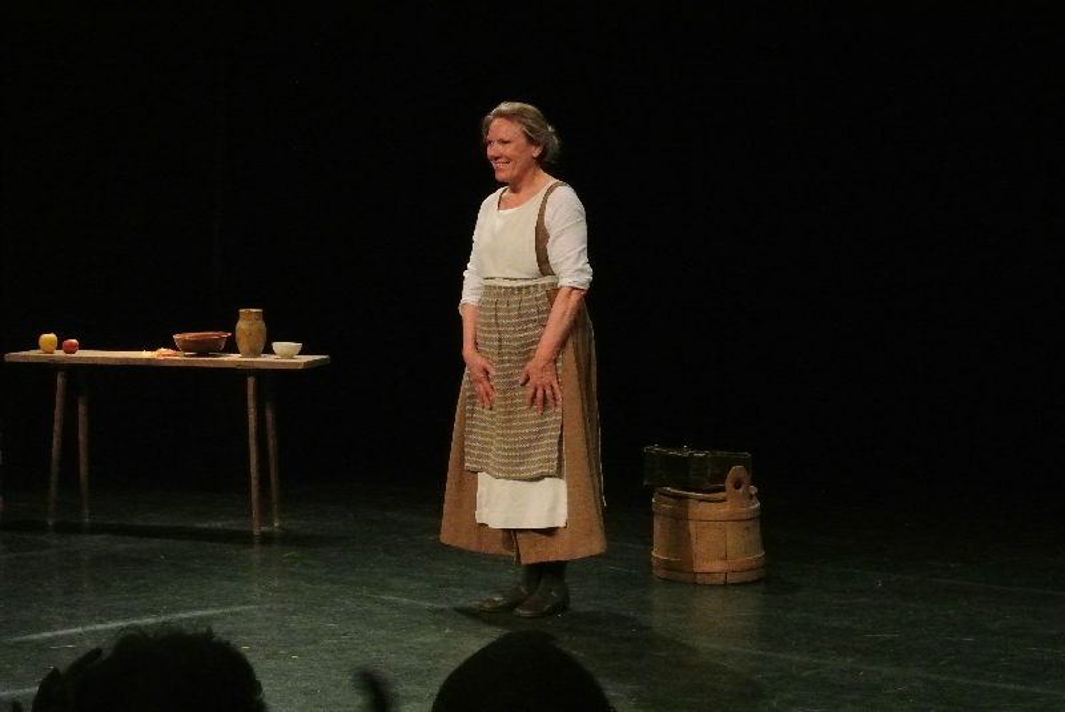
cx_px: 532
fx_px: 2398
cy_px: 356
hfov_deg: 25.0
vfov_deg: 16.9
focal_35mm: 81
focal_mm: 30
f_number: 10
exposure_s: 1/100
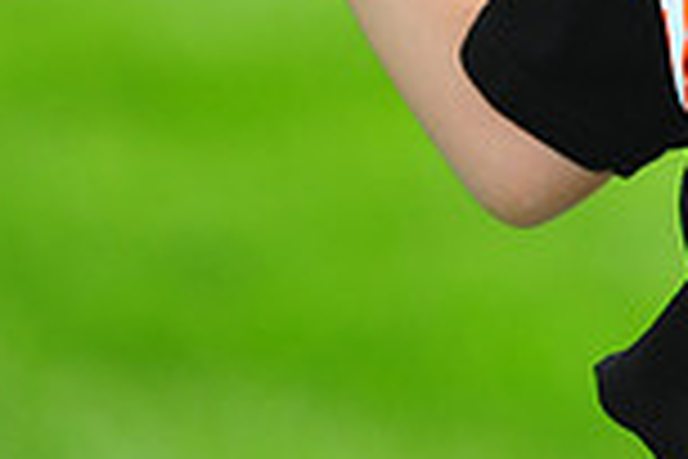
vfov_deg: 1.8
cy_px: -315
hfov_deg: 2.7
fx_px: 14485
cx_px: 958
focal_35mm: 758
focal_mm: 200
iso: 400
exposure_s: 1/1250
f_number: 4
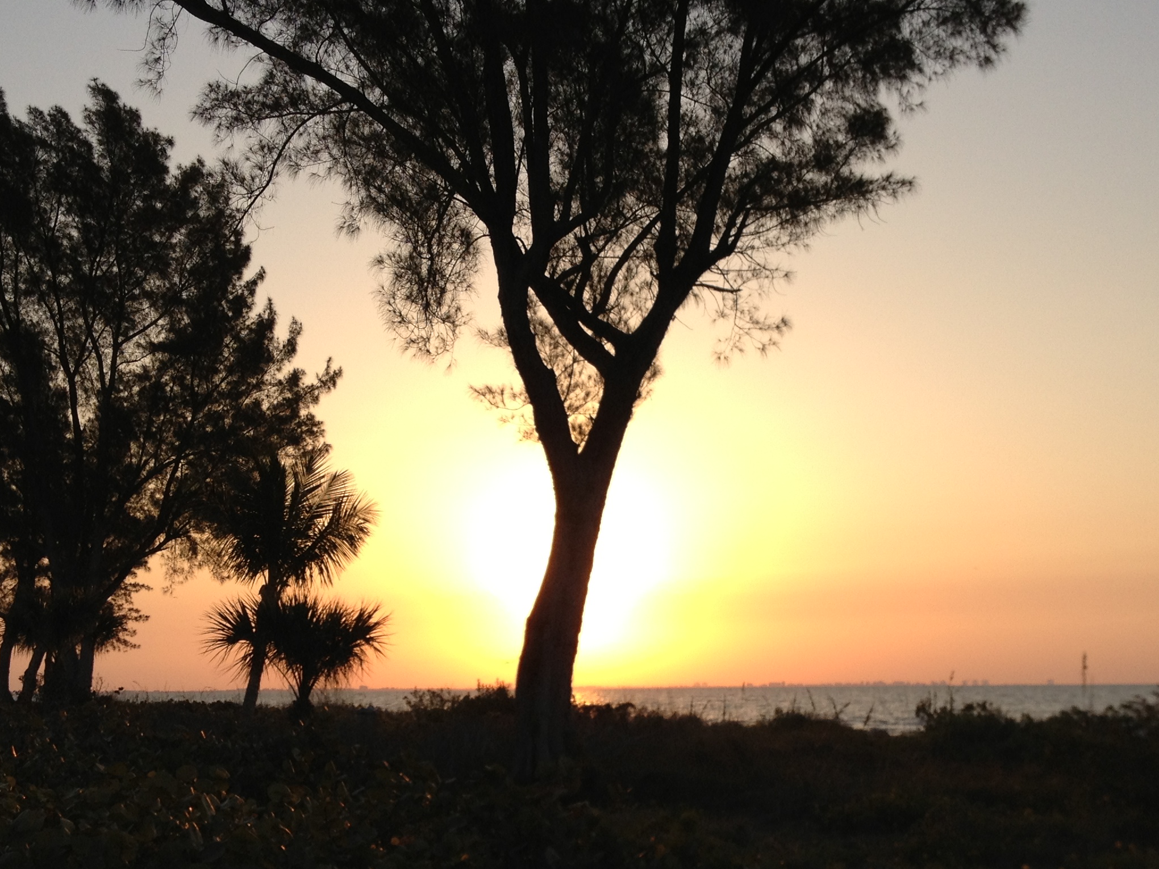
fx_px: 1875
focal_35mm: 56
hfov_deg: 34.3
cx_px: 640
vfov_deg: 26.0
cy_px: 546
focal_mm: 4.28
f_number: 2.4
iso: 50
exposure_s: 1/1022
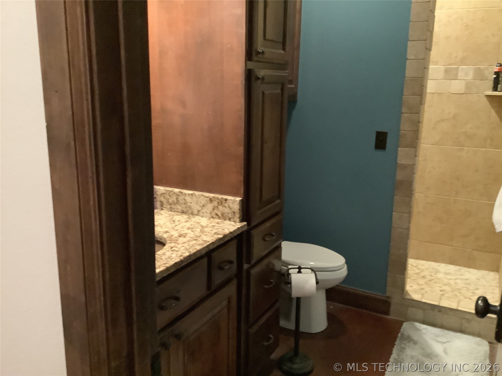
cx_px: 251
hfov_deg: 58.4
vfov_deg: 45.4
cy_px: 188
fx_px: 450
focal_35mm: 31
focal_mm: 3.3
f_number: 2.4
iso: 640
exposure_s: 1/17
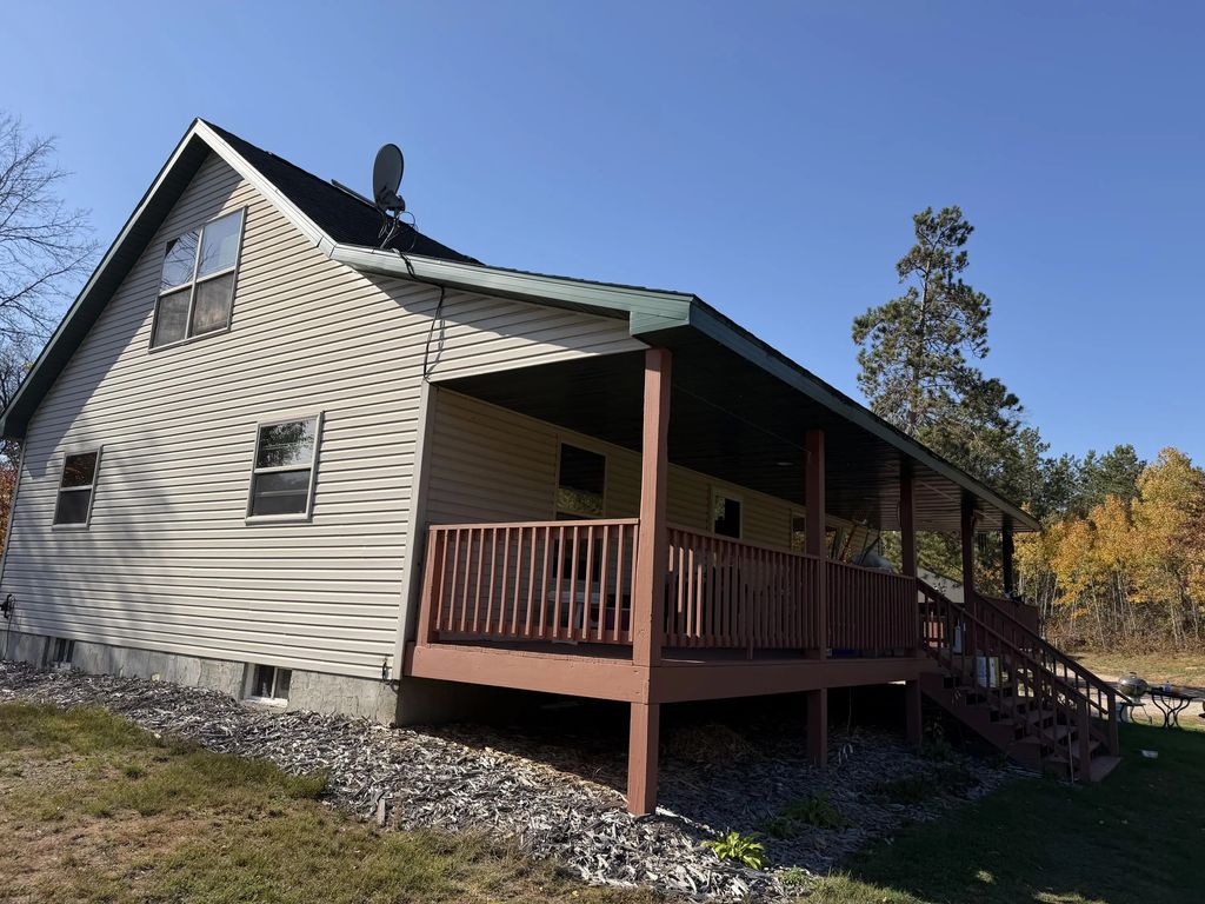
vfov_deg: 56.8
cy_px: 452
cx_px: 602
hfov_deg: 71.6
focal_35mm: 24
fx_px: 835
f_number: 1.78
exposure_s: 1/4167
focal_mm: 6.76
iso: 80
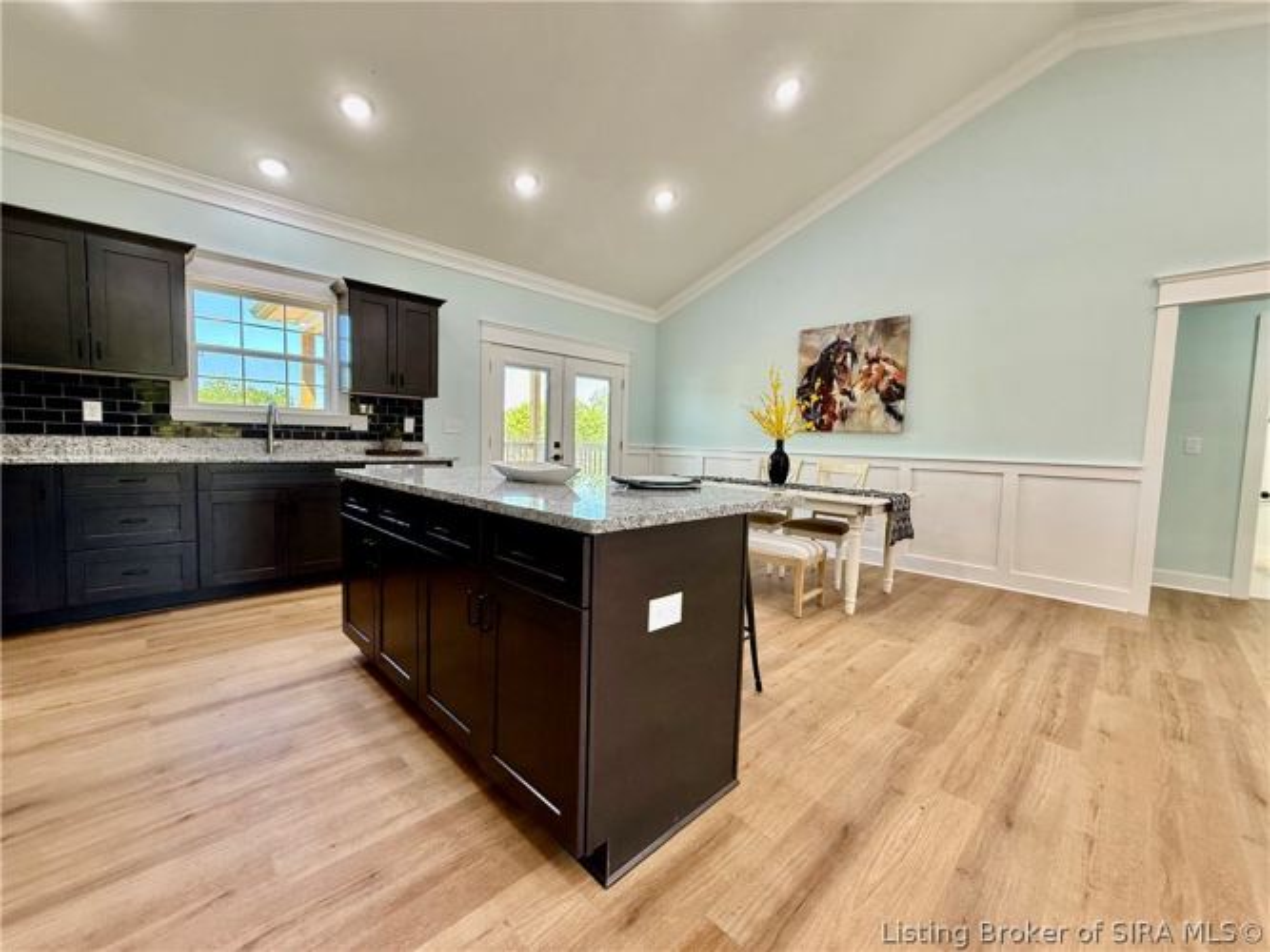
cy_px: 476
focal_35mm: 14
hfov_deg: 102.1
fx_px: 514
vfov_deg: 85.7
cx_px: 635
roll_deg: -1.7
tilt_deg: -2.9
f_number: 2.2
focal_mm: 2.22
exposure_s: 1/120
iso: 320
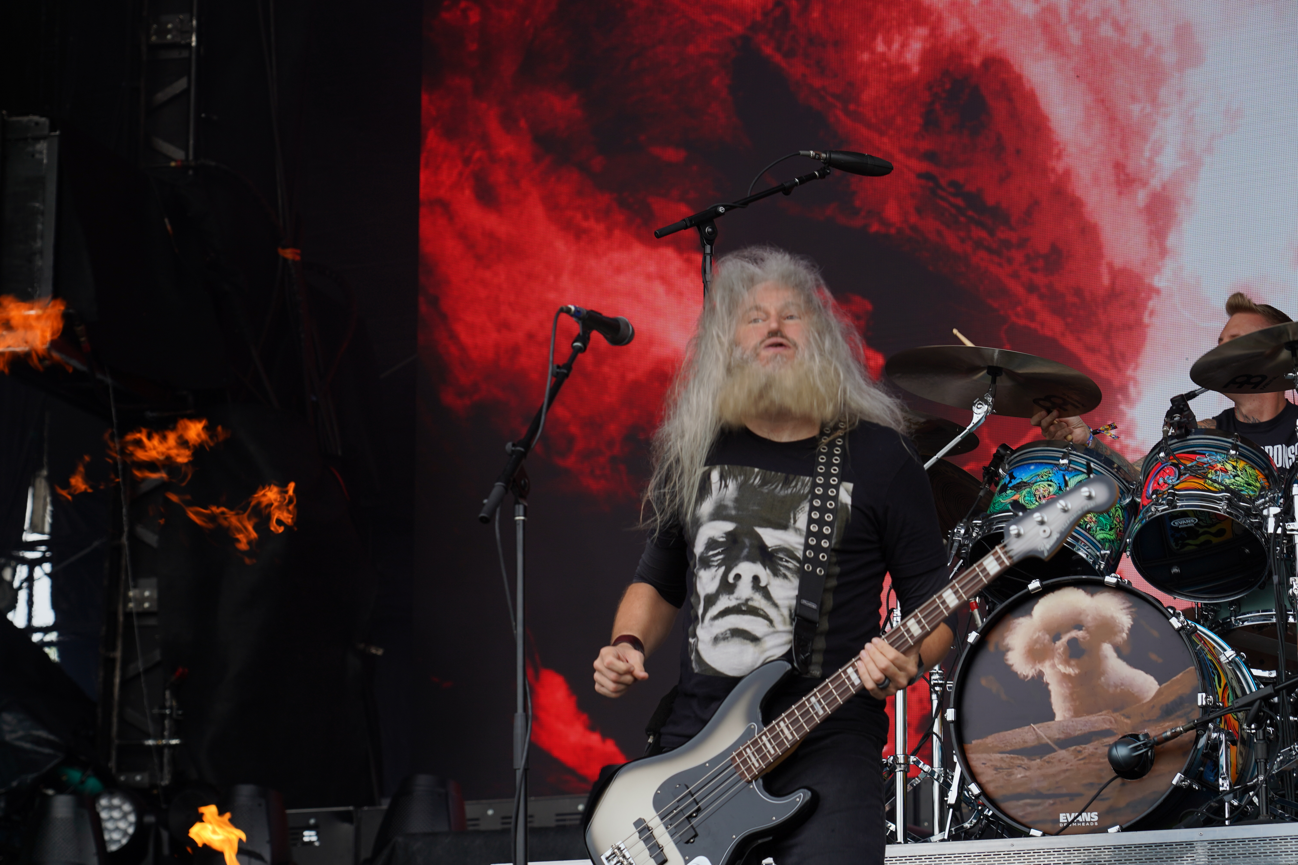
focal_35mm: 105
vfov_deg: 13.0
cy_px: 432
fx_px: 3786
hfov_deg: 19.5
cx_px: 649
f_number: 6.3
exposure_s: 1/160
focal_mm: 105
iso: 100
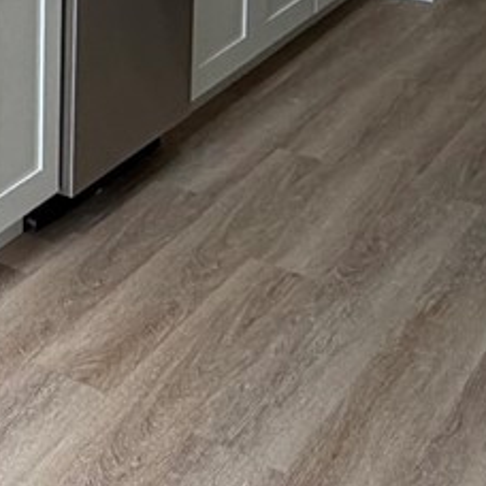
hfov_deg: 17.6
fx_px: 1382
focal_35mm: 87
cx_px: -269
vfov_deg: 17.3
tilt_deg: -5.4
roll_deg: +0.1
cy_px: -313
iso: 125
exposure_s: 1/120
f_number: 2.2
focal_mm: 2.22
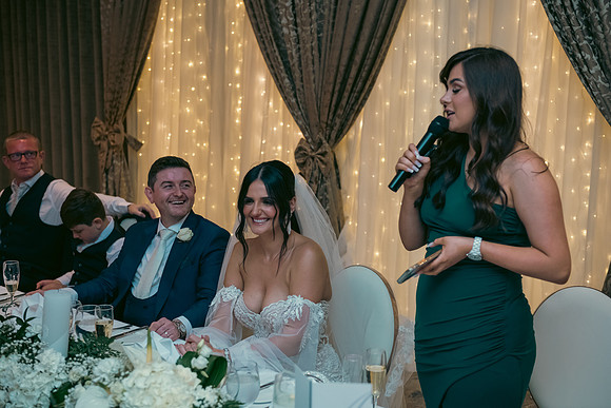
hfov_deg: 36.2
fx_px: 934
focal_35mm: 55
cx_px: 306
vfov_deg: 24.6
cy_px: 204
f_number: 3.5
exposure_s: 1/160
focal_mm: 55
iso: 800
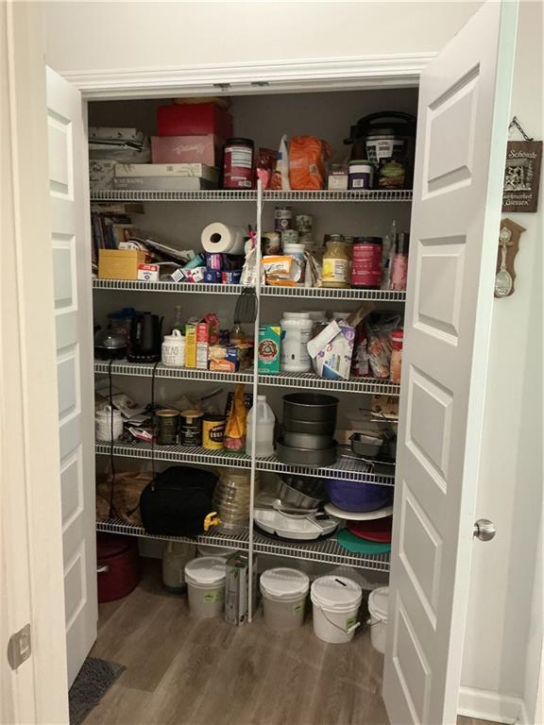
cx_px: 272
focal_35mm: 29
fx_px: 608
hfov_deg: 48.2
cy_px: 362
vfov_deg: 61.7
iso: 200
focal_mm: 3
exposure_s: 1/40
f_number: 1.8
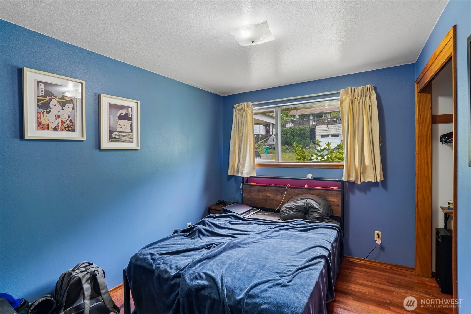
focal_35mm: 16
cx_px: 236
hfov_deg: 96.7
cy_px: 157
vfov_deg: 73.7
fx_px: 209
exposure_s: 1/13
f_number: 8
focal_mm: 16
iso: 400
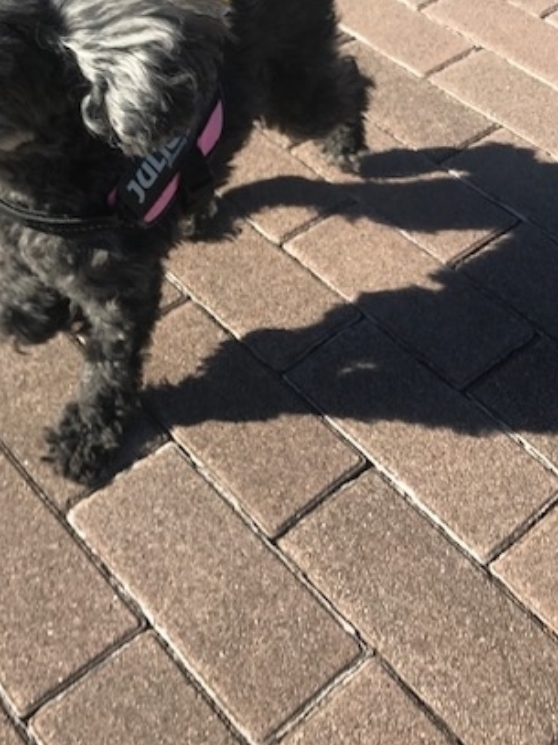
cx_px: 203
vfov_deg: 42.6
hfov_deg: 32.7
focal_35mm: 44
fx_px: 946
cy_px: 273
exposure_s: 1/1153
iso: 20
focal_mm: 3.99
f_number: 1.8
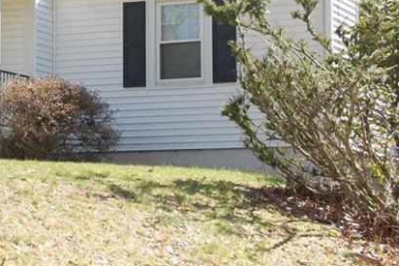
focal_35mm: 130
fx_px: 1444
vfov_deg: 10.5
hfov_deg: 15.5
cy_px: 60
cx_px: 33
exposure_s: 1/200
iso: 200
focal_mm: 35
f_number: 7.1
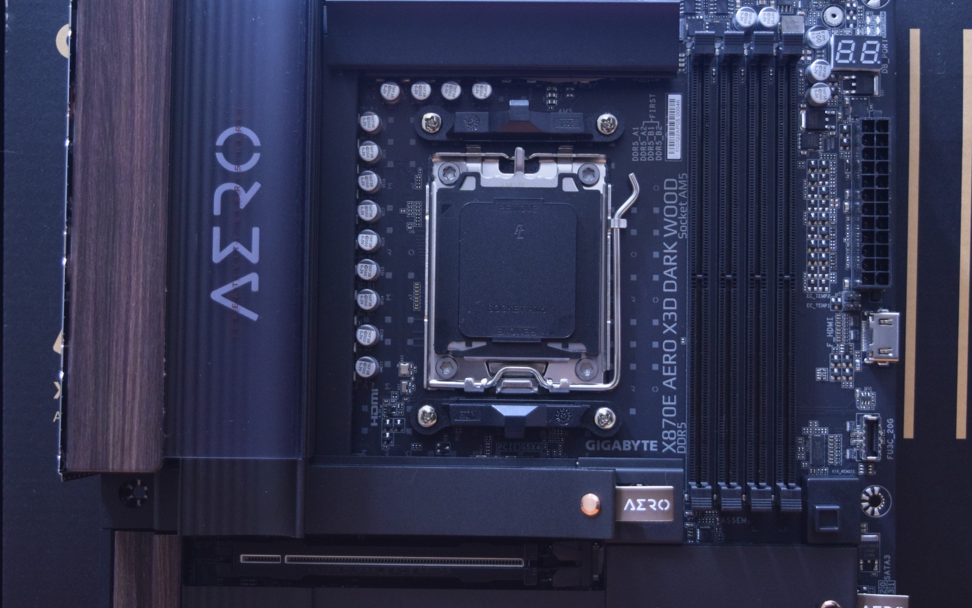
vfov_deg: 19.7
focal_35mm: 66
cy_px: 292
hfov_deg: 31.1
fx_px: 1748
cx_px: 507
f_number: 5
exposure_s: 1/10
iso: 1600
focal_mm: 40
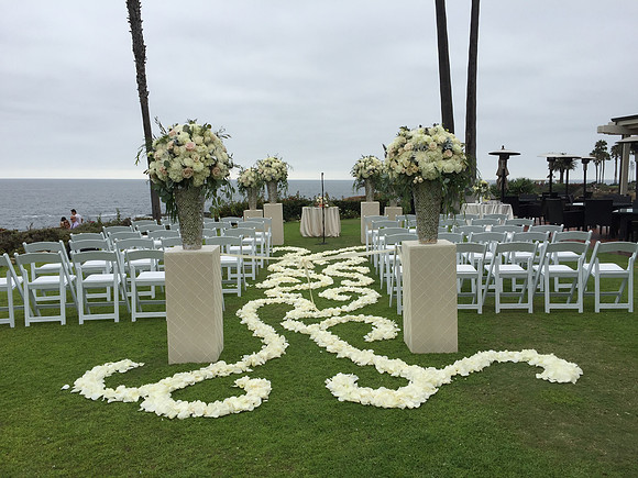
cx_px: 319
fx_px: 534
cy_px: 239
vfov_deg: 48.2
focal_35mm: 29
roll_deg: -0.7
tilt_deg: -6.7
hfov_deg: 61.7
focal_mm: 4.15
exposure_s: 1/1412
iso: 32
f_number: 2.2
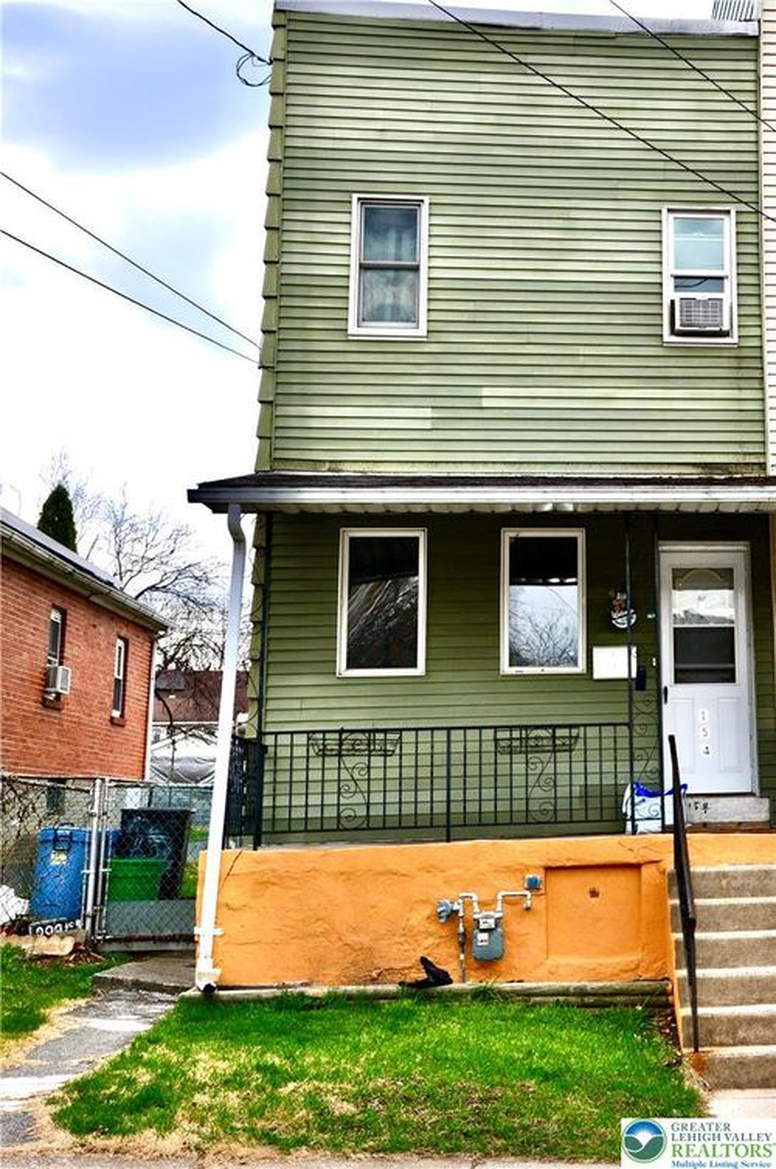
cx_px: 388
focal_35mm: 51
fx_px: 1653
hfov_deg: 26.4
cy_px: 584
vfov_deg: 38.9
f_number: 11
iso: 200
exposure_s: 1/200
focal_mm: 34
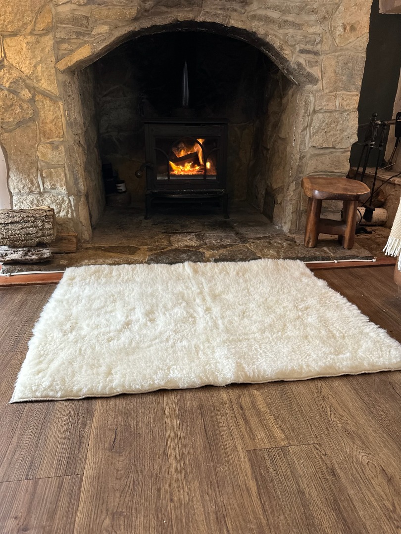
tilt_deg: -21.2
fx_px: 371
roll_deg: -0.8
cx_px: 200
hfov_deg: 56.8
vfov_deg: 71.6
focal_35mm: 24
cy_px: 267
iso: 250
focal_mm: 6.86
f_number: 1.78
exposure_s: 1/50
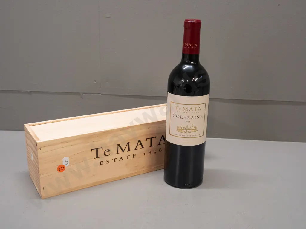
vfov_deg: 37.7
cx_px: 153
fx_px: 336
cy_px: 114
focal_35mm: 38
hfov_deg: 49.0
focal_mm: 19
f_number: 5.6
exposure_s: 1/160
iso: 3200
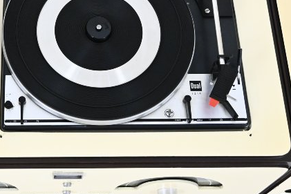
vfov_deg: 17.6
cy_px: 53
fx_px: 623
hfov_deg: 25.9
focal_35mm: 77
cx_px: 59
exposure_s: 1/125
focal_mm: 18
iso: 2000
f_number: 3.5
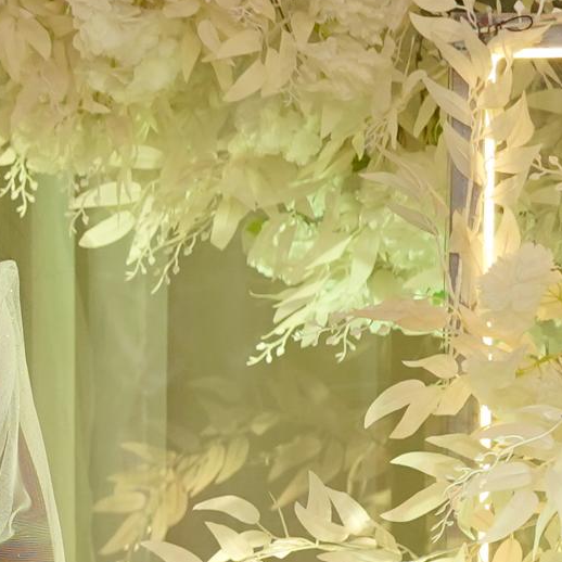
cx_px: -1439
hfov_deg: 5.1
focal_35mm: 315
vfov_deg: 5.6
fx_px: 5786
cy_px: 526
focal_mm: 50
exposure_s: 1/200
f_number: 3.5
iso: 1600
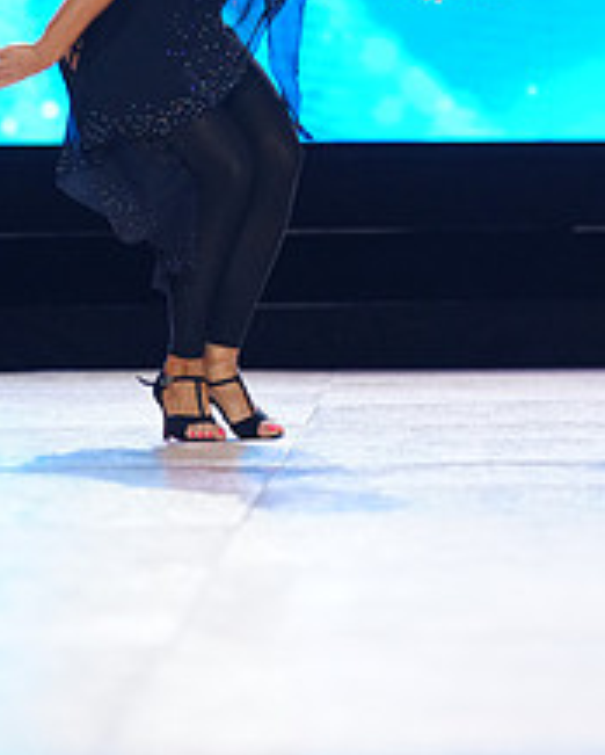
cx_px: 530
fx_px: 6549
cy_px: -177
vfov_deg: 6.5
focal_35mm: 293
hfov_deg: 5.3
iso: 2000
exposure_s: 1/500
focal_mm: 117
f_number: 2.8
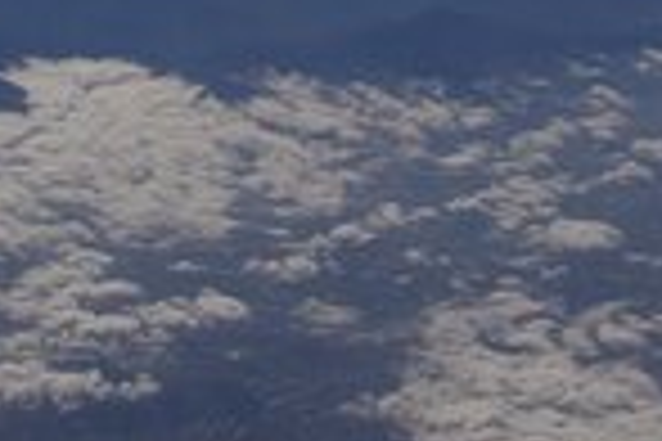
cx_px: 131
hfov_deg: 15.6
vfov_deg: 10.1
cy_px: -223
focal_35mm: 131
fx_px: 2404
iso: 100
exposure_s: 1/350
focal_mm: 25
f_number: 9.5
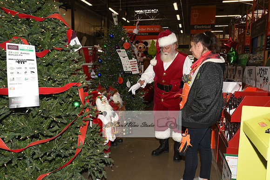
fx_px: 233
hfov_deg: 60.3
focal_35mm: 31
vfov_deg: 42.3
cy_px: 90
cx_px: 135
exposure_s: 1/60
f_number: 5.6
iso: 800
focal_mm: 31
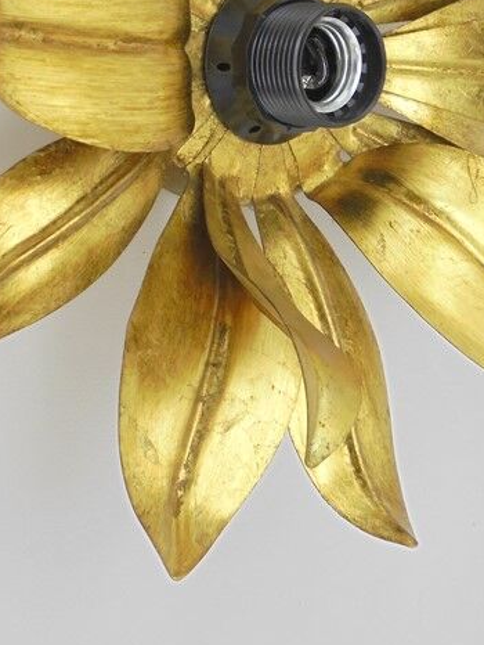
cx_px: 277
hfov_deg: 17.8
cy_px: 69
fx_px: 1546
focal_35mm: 83
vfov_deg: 23.0
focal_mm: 7.8
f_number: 4.5
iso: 160
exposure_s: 1/30
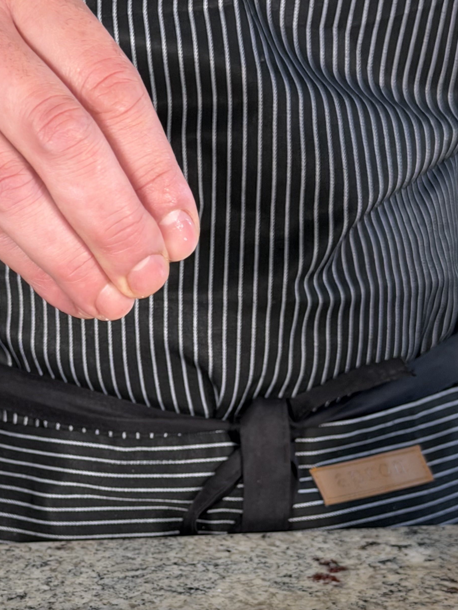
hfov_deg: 18.4
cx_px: 138
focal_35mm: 80
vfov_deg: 24.0
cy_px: 504
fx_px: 1411
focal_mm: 6.76
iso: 50
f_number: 1.78
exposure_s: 1/60
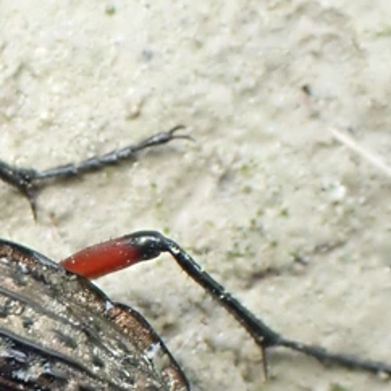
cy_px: 354
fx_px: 1495
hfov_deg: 14.4
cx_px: -82
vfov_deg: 14.7
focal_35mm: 117
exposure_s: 1/125
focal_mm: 9.01
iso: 800
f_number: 4.5
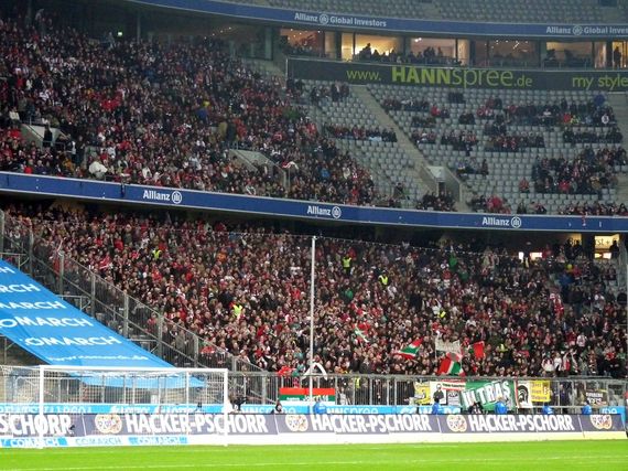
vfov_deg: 13.1
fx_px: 2049
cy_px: 236
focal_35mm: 113
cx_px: 314
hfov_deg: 17.4
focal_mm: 20.1
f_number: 3.6
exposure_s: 1/60
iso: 800
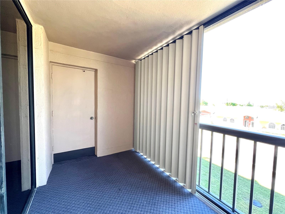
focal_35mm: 13
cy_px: 107
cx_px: 142
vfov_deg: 89.9
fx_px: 107
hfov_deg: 106.2
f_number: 1.8
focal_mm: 1.57
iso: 250
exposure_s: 1/79
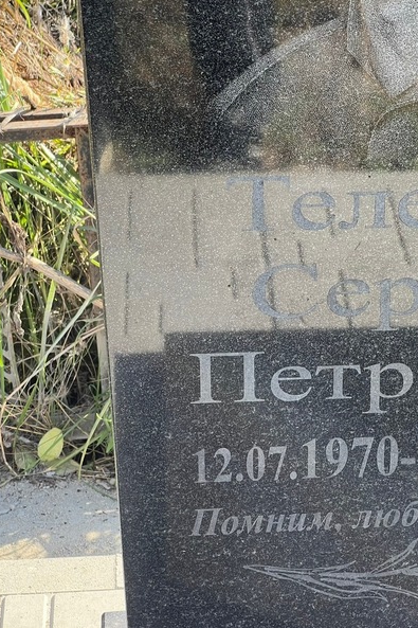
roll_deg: -1.8
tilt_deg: -27.0
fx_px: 1882
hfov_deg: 12.5
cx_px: 399
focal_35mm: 108
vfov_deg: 18.9
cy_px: 311
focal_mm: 9
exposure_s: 1/99
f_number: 2.8
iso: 32
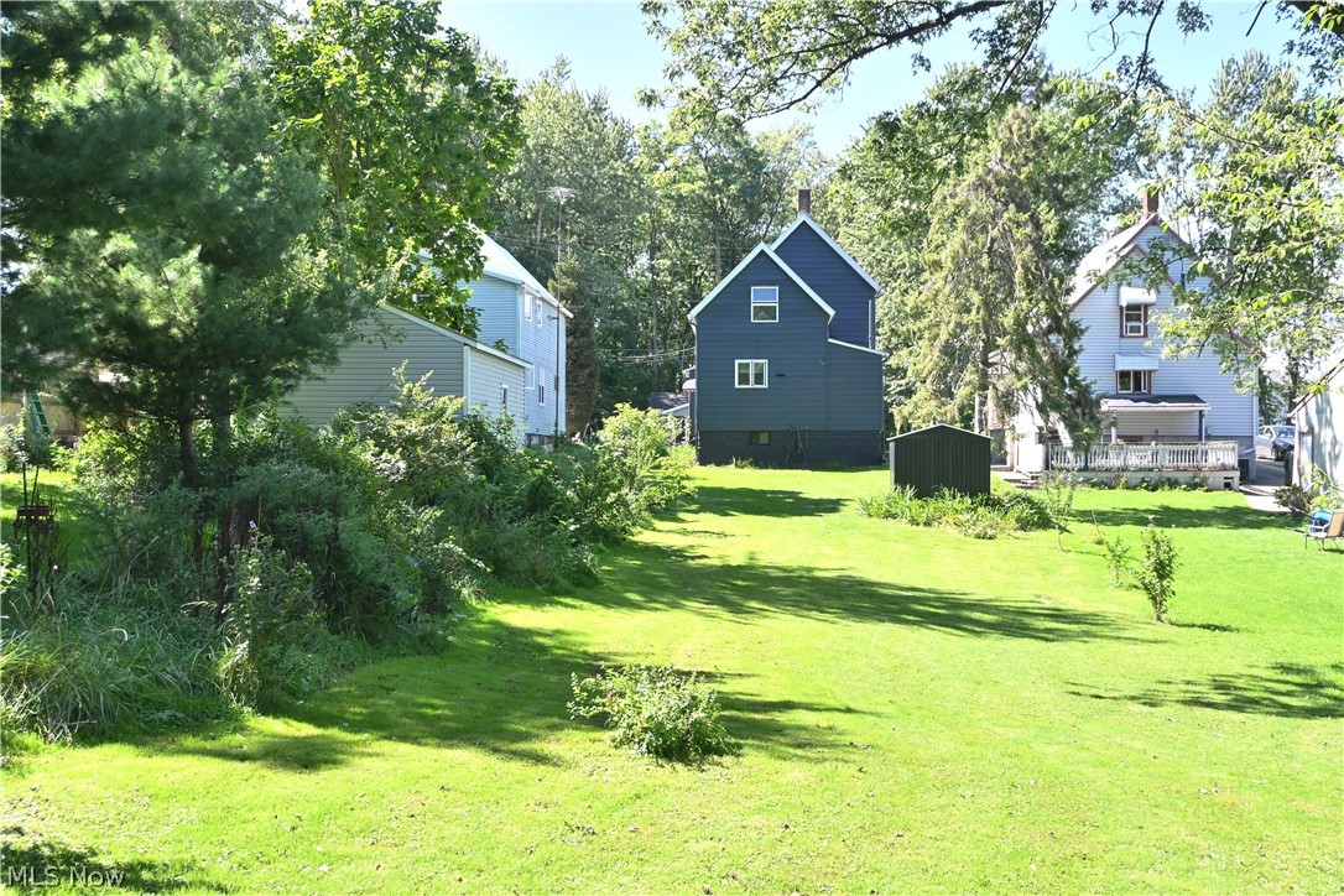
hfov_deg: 52.2
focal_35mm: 37
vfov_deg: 36.2
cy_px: 448
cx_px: 672
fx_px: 1372
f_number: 5.6
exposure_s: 1/250
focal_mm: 24.5
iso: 200
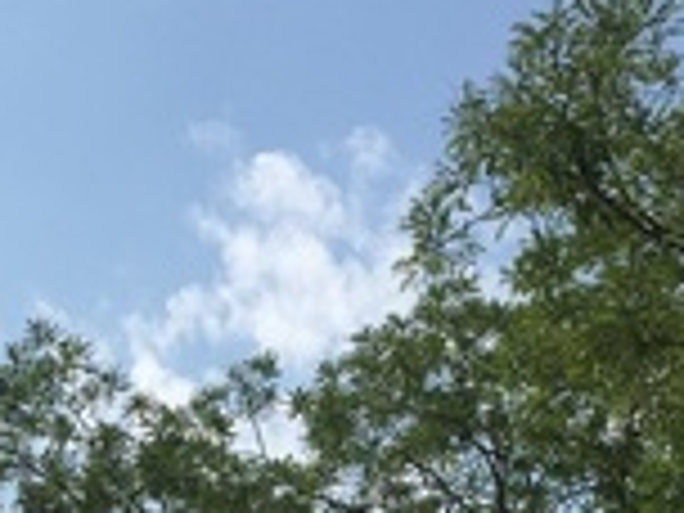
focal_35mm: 106
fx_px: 2095
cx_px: 367
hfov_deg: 18.5
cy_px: 796
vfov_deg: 13.1
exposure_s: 1/2564
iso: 25
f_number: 2.2
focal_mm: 4.15
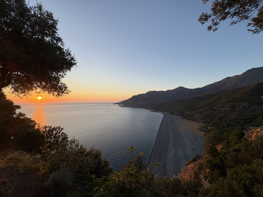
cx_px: 132
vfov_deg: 85.7
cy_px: 98
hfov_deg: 102.1
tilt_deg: +2.5
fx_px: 106
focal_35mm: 14
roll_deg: +1.0
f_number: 2.2
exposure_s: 1/552
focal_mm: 2.22
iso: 40
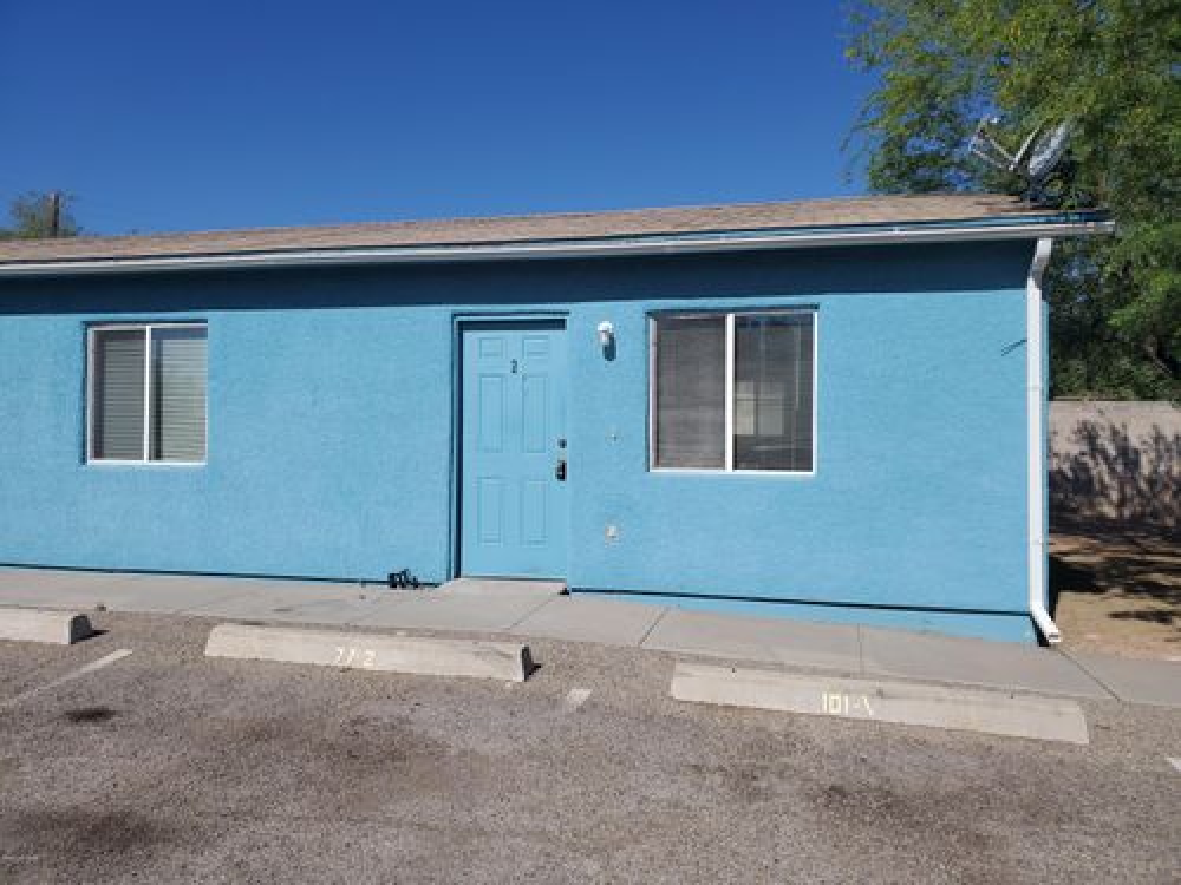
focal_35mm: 26
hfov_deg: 67.3
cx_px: 590
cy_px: 442
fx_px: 887
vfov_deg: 53.1
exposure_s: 1/2698
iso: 50
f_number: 2.4
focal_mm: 4.3
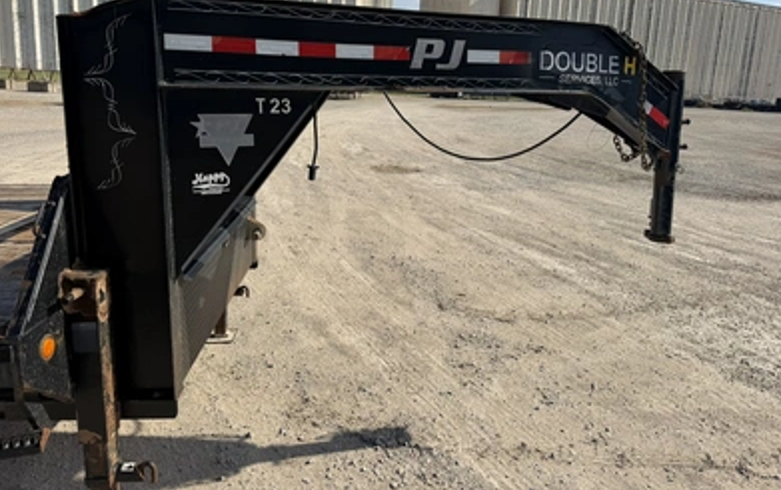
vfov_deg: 47.4
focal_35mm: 26
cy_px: 192
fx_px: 554
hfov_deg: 70.4
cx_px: 391
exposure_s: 1/8130
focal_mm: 6.76
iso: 80
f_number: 1.78
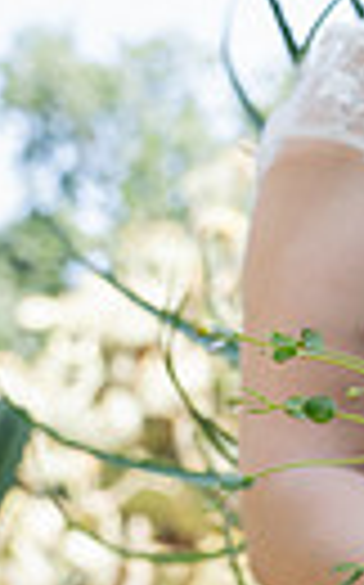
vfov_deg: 15.6
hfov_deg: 9.4
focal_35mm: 134
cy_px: 284
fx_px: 2132
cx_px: 625
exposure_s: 1/250
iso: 250
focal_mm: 38
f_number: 4
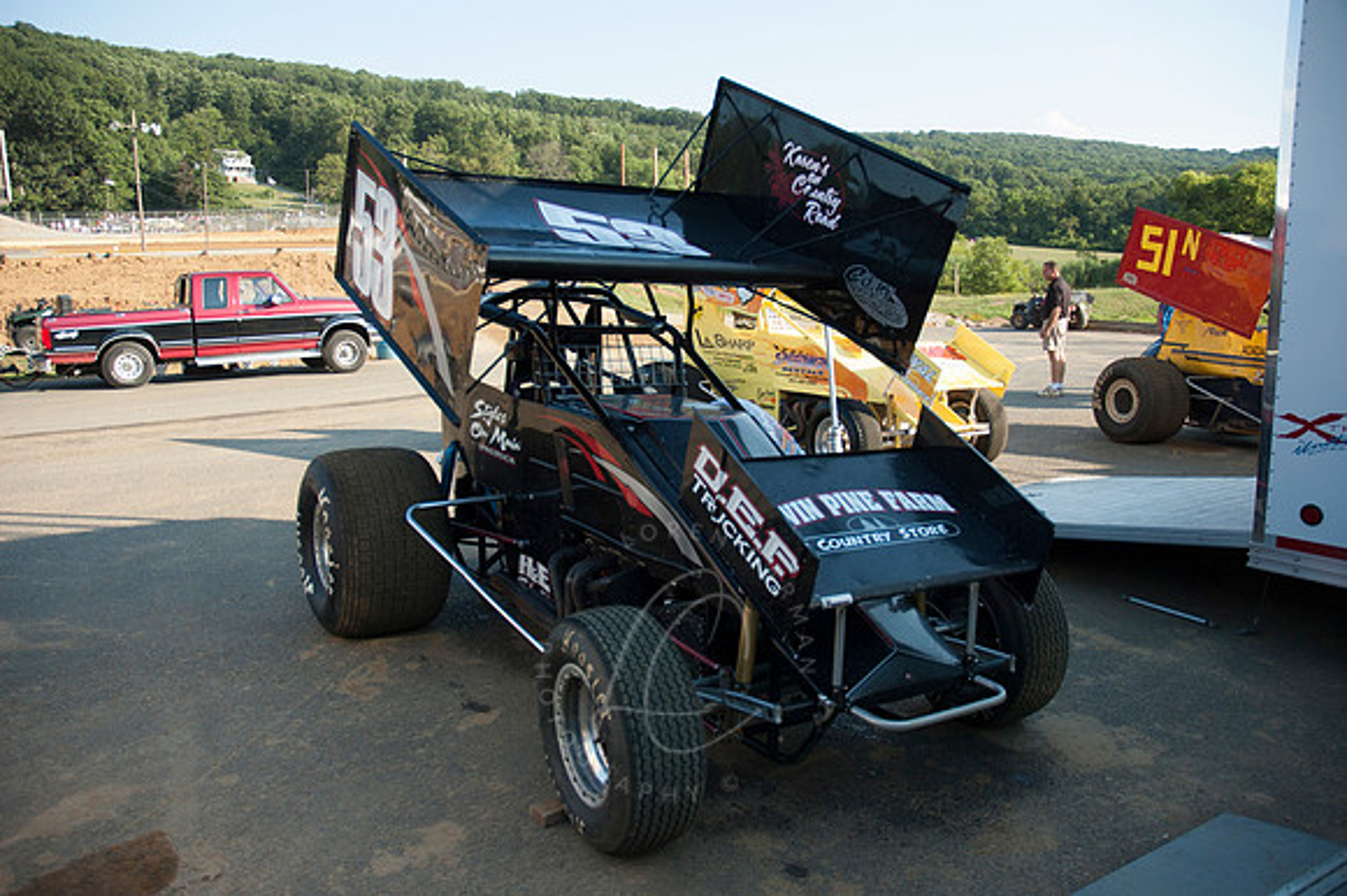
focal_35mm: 27
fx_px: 1010
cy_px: 448
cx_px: 674
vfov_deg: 47.9
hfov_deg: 67.4
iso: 200
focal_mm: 18
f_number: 3.5
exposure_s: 1/640
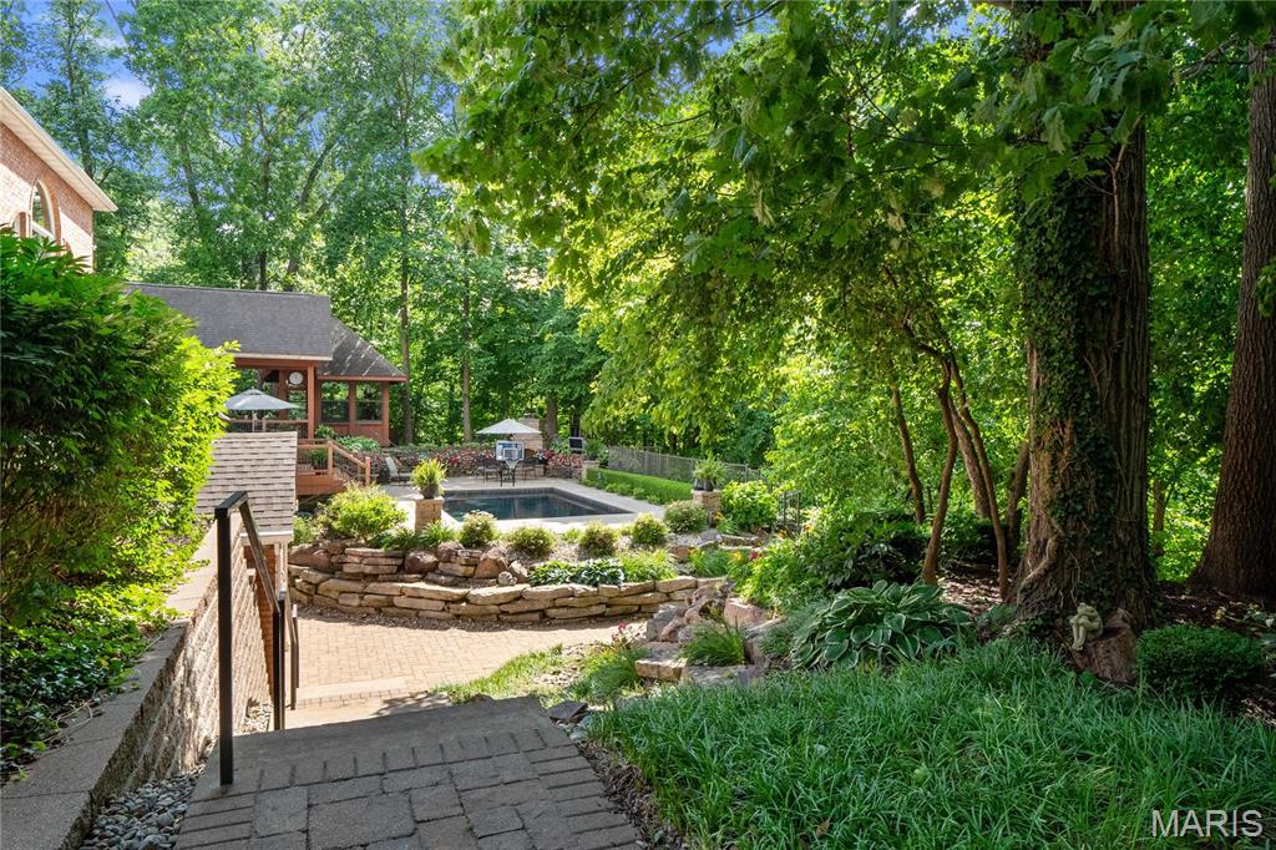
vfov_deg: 57.2
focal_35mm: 22
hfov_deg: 78.6
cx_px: 638
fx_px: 779
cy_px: 425
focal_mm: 11
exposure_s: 1/80
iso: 400
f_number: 8
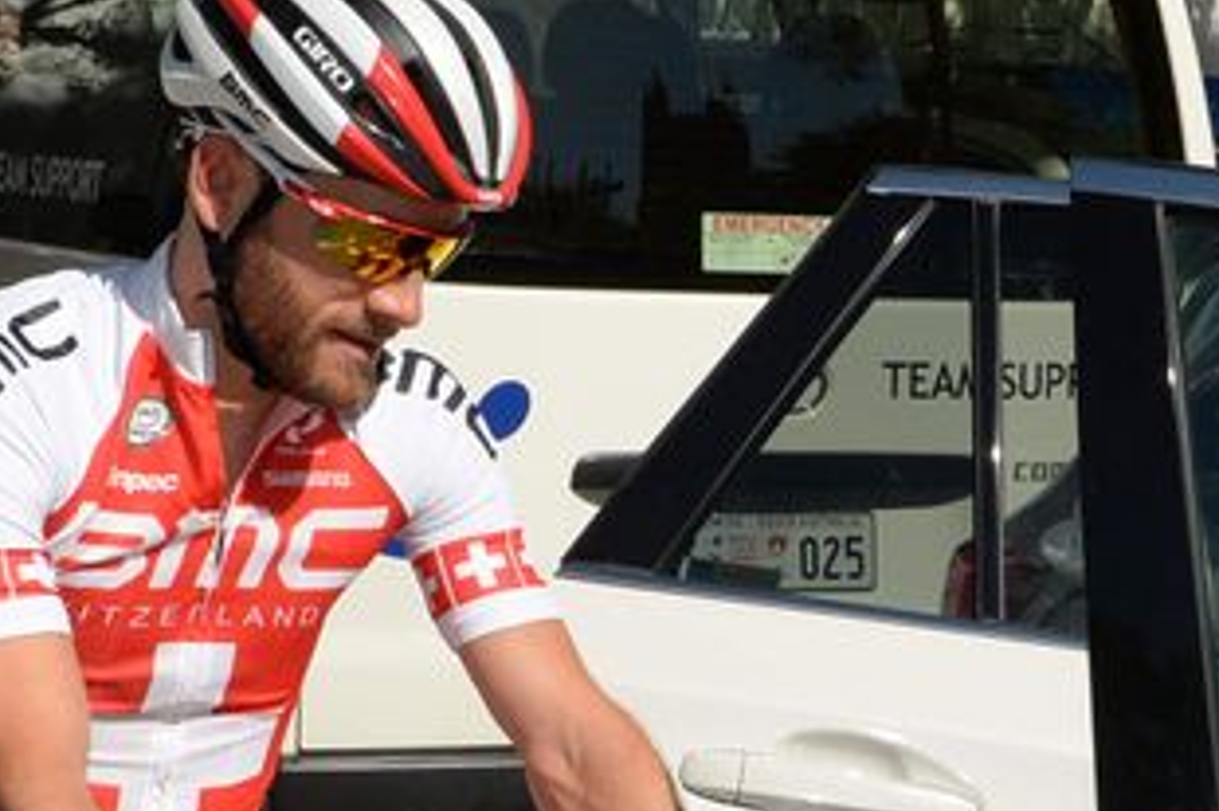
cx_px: 1184
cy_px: 864
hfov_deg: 15.4
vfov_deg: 10.3
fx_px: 4433
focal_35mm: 131
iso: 200
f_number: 13
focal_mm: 34
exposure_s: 1/250
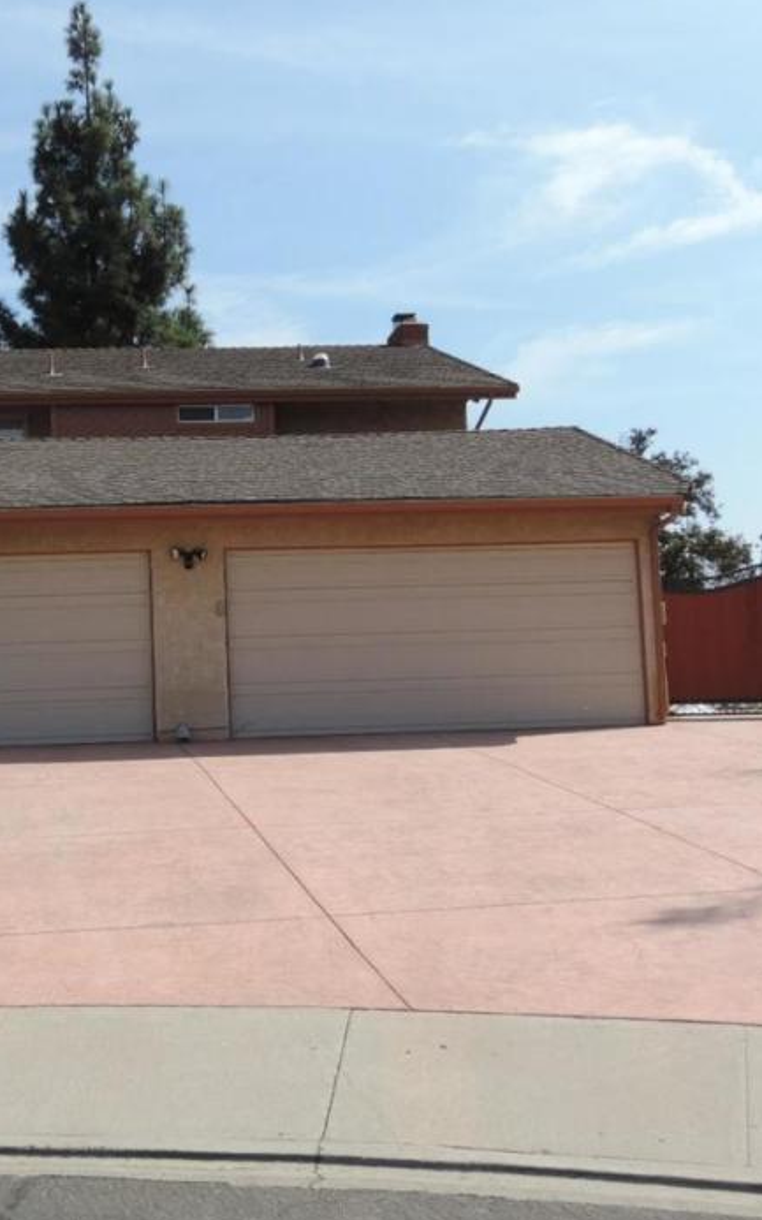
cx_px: 124
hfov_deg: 26.8
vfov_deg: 42.6
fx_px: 1562
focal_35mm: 47
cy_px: 583
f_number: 3.1
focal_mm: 5.3
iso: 80
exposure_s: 1/1000
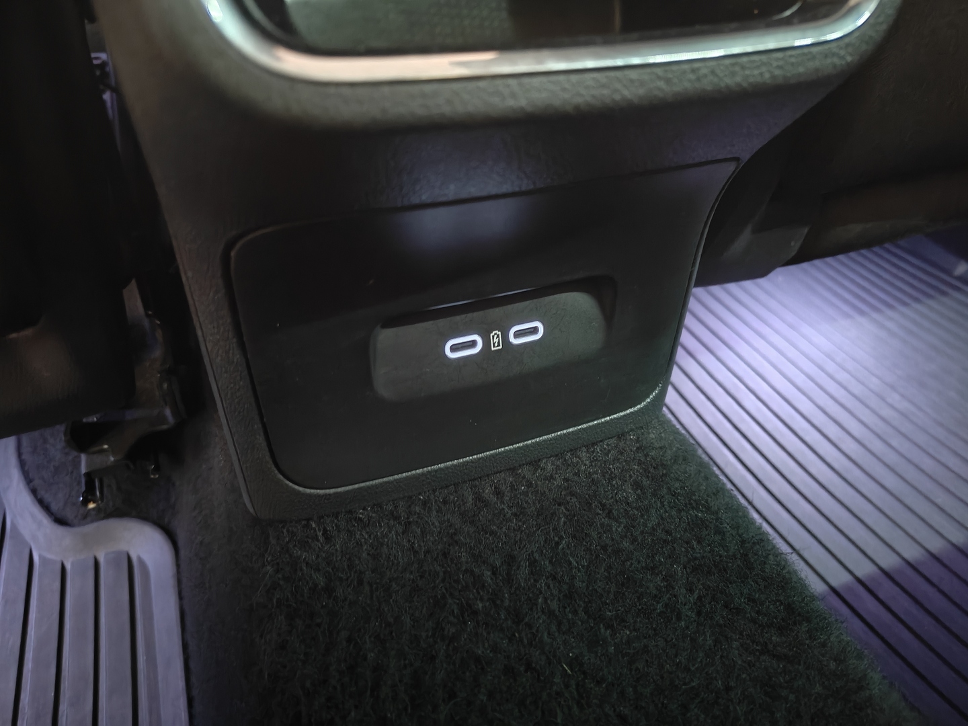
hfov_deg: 71.6
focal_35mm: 24
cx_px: 484
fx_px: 671
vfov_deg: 56.8
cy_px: 363
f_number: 1.8
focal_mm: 5.59
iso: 8000
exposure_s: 1/8
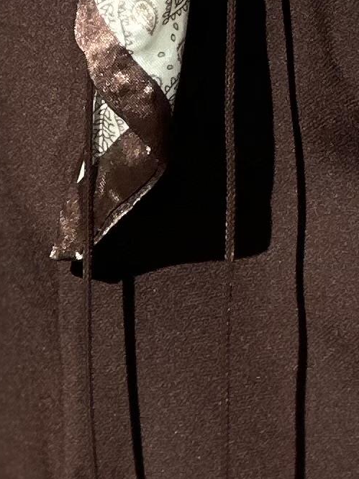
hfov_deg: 3.2
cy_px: 607
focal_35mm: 467
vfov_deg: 4.2
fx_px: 6456
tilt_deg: -25.7
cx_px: 468
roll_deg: -1.2
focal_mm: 9
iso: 32
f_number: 2.8
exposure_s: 1/747
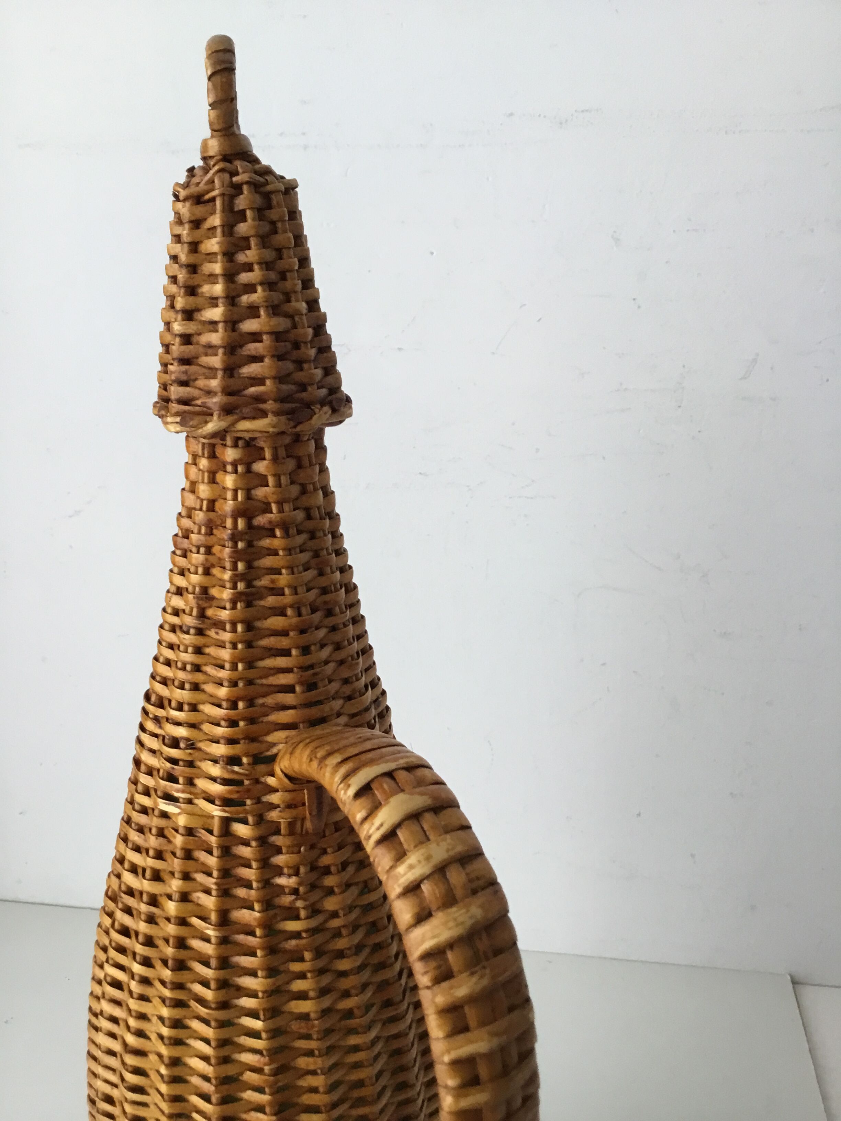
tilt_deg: -14.5
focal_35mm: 31
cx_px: 420
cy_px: 560
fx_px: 1004
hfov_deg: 45.4
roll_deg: +2.6
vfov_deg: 58.4
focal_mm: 3.3
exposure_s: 1/33
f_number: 2.4
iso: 100
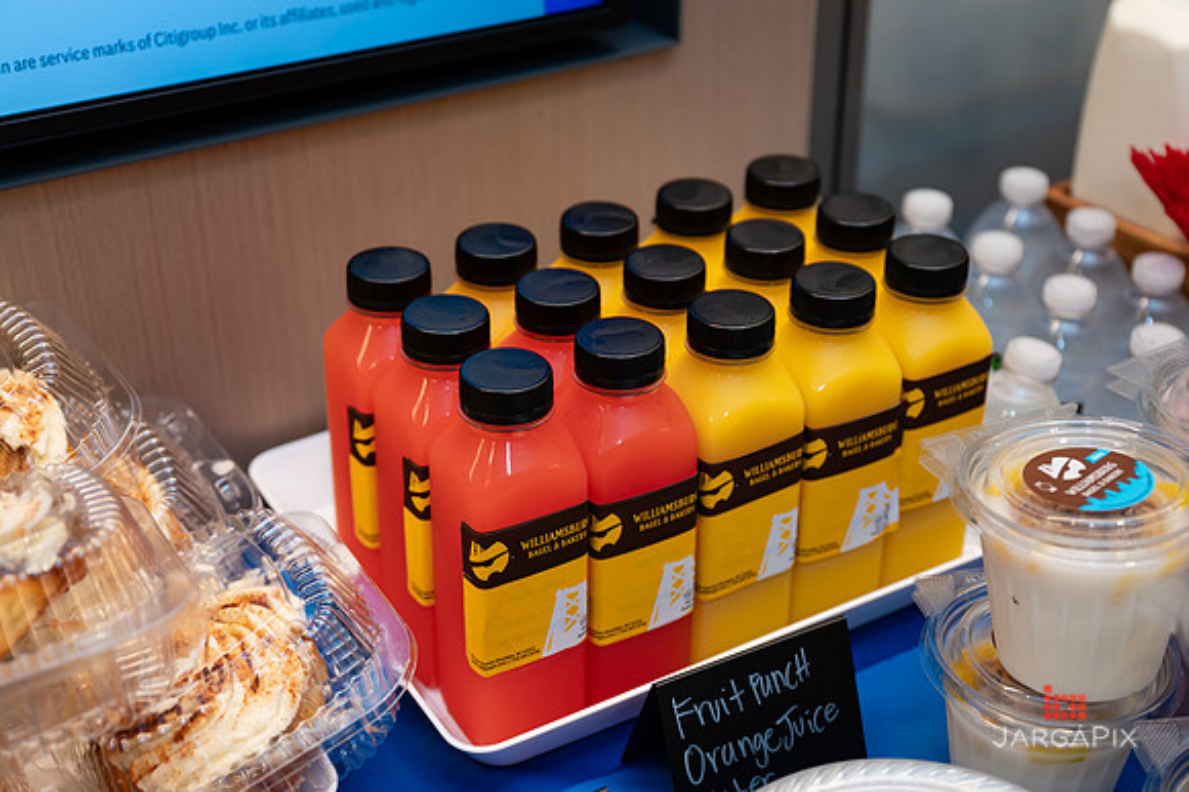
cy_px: 394
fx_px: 1610
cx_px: 601
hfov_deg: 40.5
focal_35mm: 49
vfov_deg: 27.6
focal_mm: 45
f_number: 3.2
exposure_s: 1/200
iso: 200
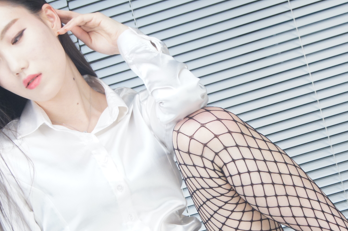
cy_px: 199
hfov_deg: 15.2
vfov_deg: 10.1
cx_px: 220
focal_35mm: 135
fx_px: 1304
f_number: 5.6
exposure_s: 1/160
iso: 800
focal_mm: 45
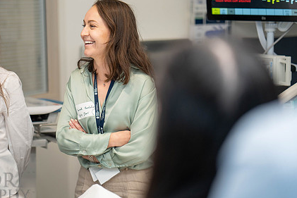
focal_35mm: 117
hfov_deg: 17.5
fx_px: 966
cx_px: 110
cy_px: 72
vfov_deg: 11.7
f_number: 1.8
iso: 640
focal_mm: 85
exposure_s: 1/320
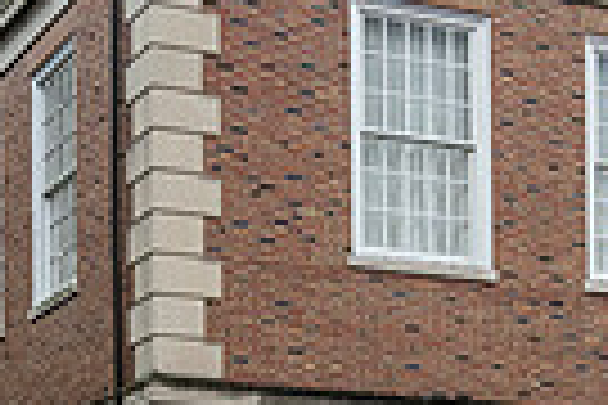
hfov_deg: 15.6
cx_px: 401
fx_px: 2212
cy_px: 731
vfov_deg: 9.9
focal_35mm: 131
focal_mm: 30.5
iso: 1000
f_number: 4
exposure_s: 1/1600
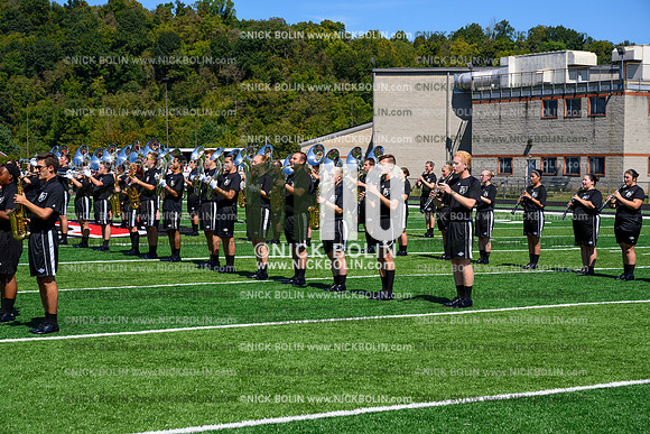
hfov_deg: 28.8
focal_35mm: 70
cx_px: 325
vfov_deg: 19.5
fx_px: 1264
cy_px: 217
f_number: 8
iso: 160
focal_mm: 70
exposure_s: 1/640
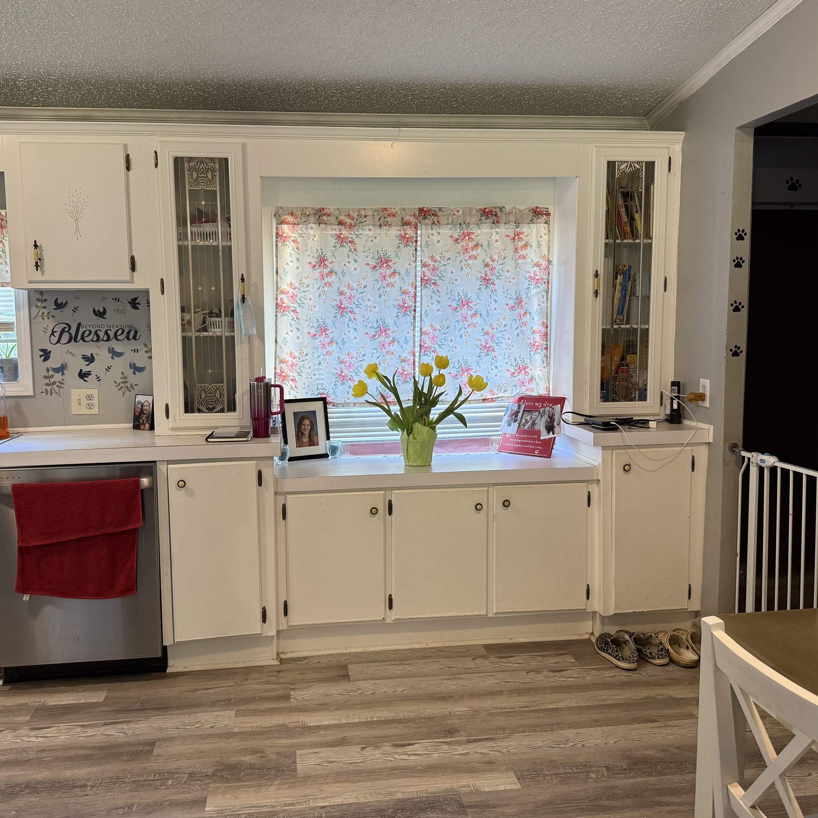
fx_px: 775
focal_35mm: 29
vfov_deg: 55.6
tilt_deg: -5.9
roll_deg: +0.4
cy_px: 402
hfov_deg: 55.6
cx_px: 383
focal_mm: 6.76
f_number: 1.78
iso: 160
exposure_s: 1/60
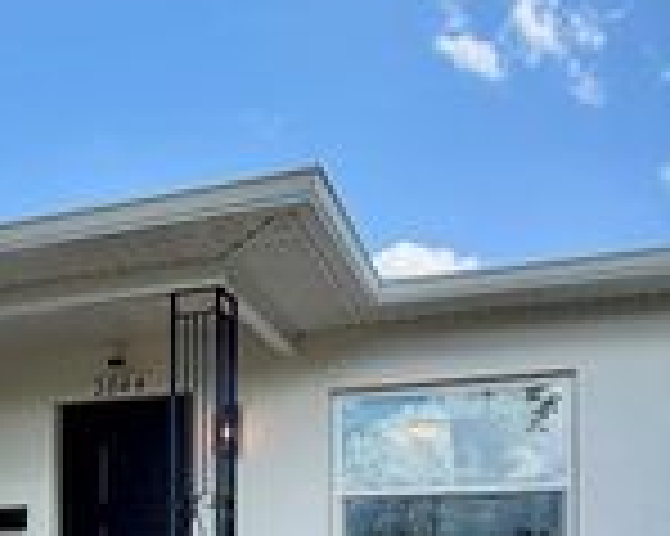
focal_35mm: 46
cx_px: 139
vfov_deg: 30.1
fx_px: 912
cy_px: 556
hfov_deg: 38.9
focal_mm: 2.22
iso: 32
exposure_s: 1/770
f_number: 2.2
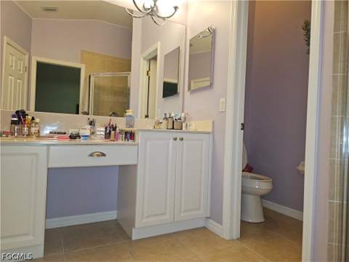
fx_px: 232
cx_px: 174
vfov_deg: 58.9
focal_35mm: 23
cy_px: 131
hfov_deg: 73.9
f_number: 1.8
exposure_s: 1/60
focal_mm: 5.4
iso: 125
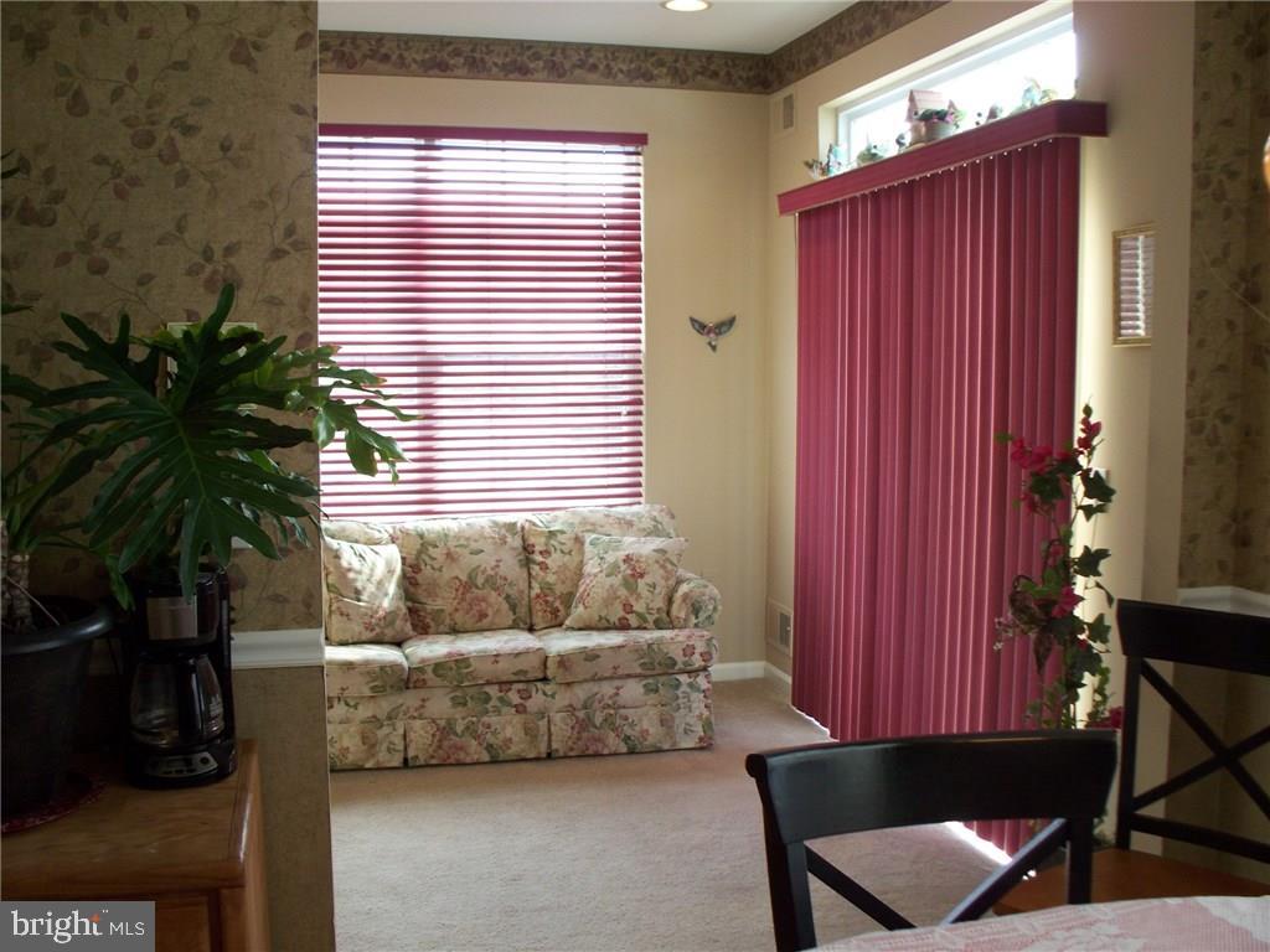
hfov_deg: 51.4
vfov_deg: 39.7
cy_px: 476
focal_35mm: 36
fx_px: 1321
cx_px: 635
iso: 100
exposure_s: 1/60
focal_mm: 7.54
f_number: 2.8
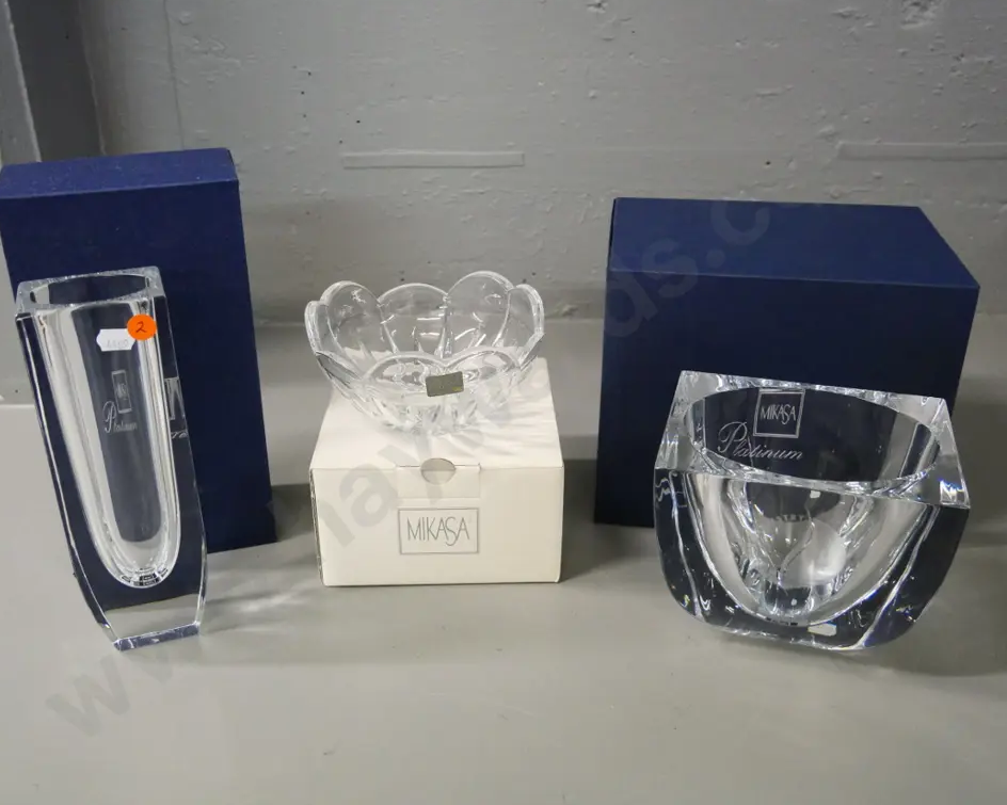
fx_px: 1073
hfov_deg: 50.3
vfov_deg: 41.1
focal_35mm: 36
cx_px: 495
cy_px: 398
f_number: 3.8
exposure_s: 1/200
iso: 3200
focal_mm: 17
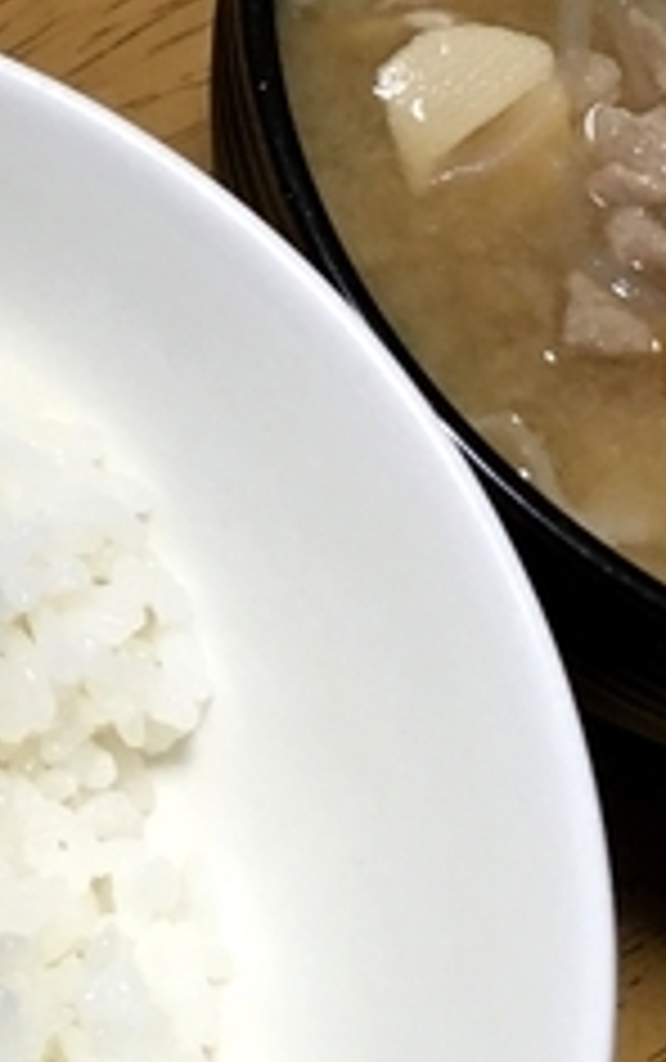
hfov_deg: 11.7
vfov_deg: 19.9
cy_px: 297
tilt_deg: -65.9
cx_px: -495
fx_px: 3013
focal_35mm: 104
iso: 40
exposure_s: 1/30
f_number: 2.2
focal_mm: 4.15
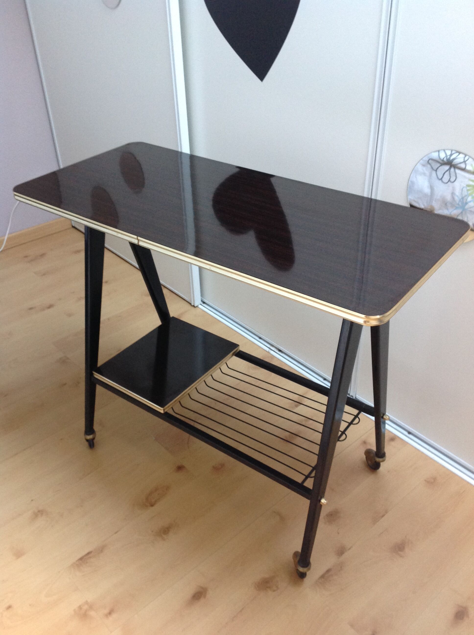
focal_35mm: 35
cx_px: 237
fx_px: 641
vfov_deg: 52.7
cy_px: 318
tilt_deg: -33.7
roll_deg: +3.0
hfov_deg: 40.6
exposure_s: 1/15
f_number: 2.4
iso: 160
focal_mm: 4.28
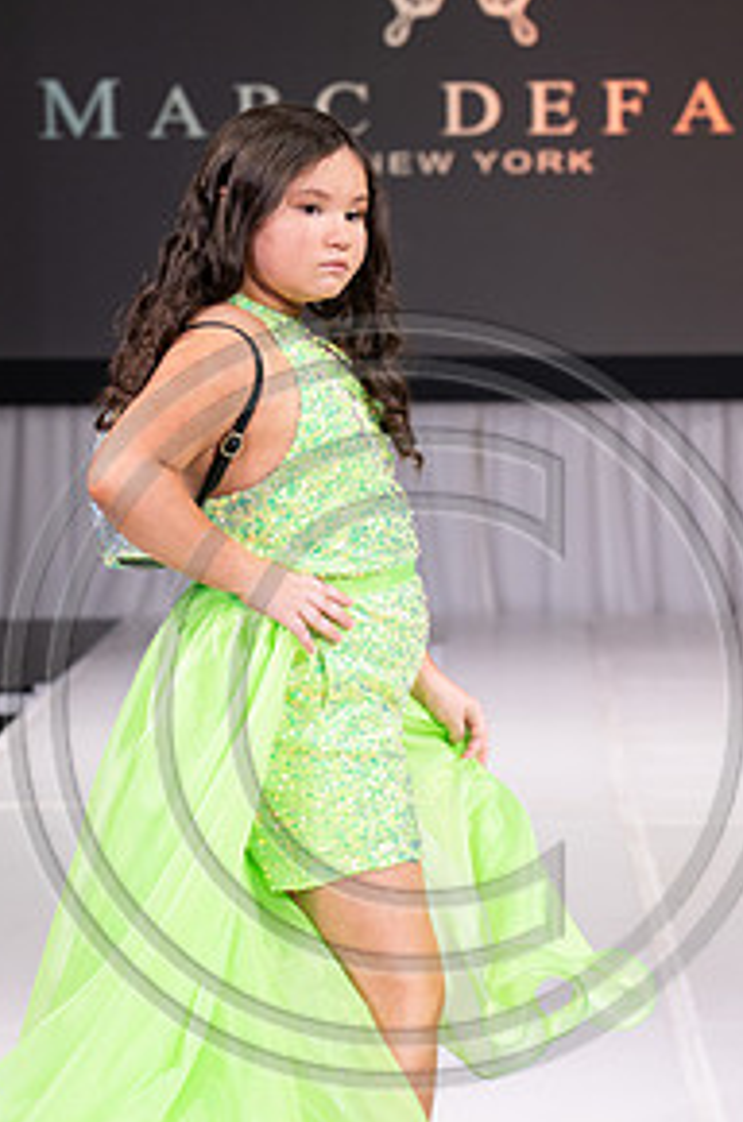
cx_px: 397
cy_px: 700
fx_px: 4448
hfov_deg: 9.5
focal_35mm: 143
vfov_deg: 14.4
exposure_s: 1/400
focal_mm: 92
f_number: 5.6
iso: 2000
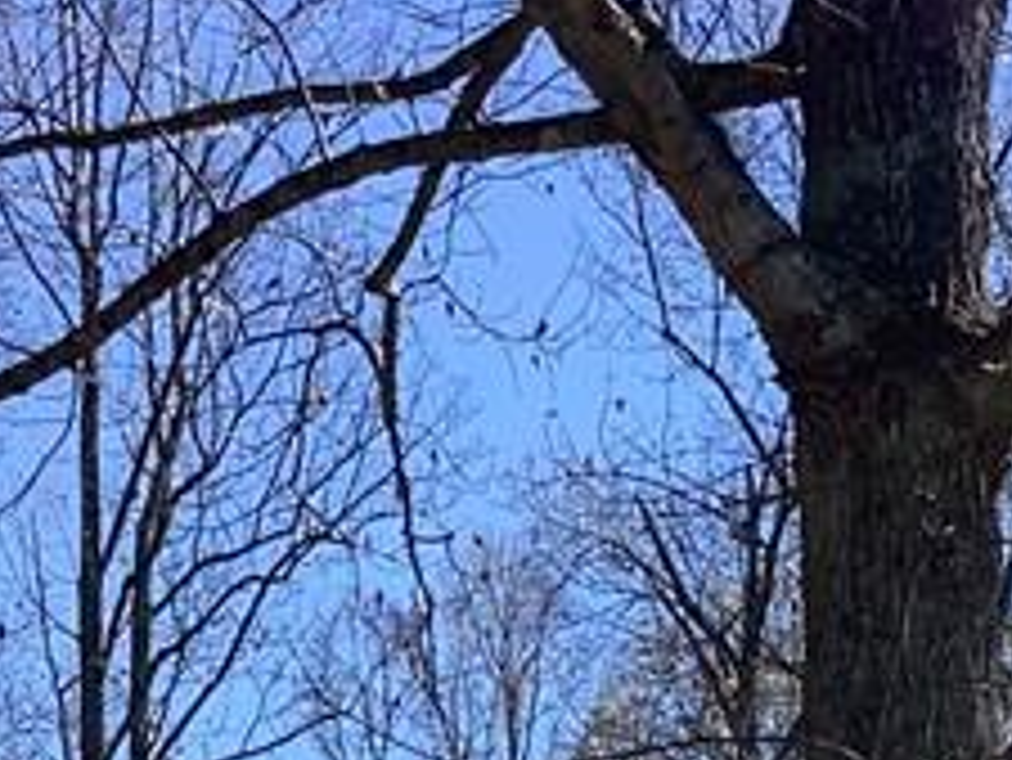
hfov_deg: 13.9
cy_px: 1466
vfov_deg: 9.9
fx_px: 4124
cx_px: 774
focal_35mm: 141
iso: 25
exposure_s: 1/617
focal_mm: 3.3
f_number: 2.4
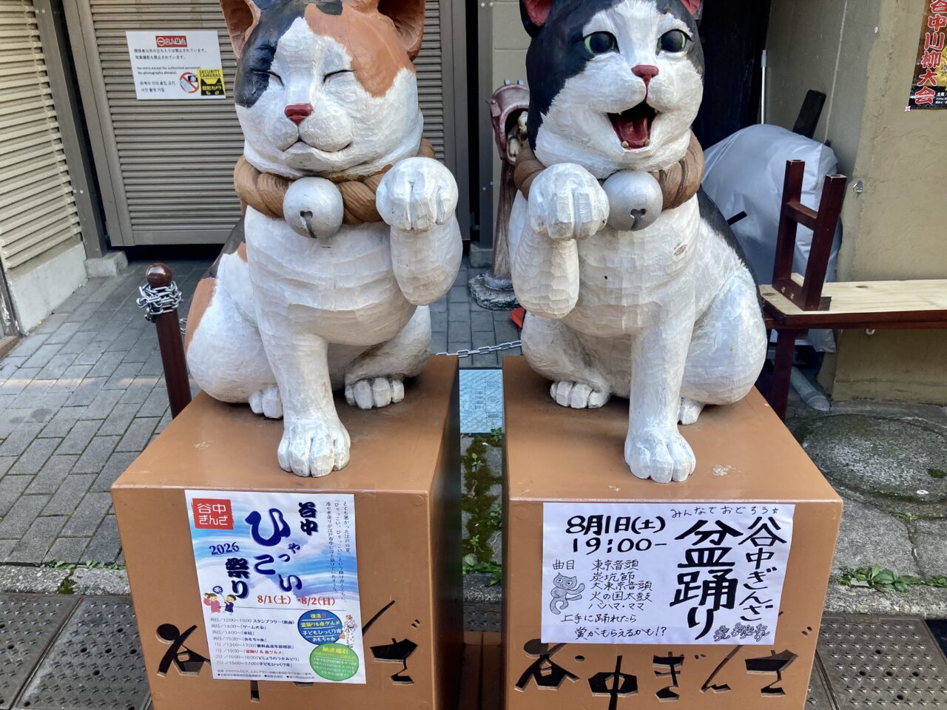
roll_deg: +1.1
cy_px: 355
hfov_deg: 63.4
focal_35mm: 28
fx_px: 766
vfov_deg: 49.7
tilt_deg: -24.1
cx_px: 474
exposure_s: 1/100
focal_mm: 3.99
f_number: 1.8
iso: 32
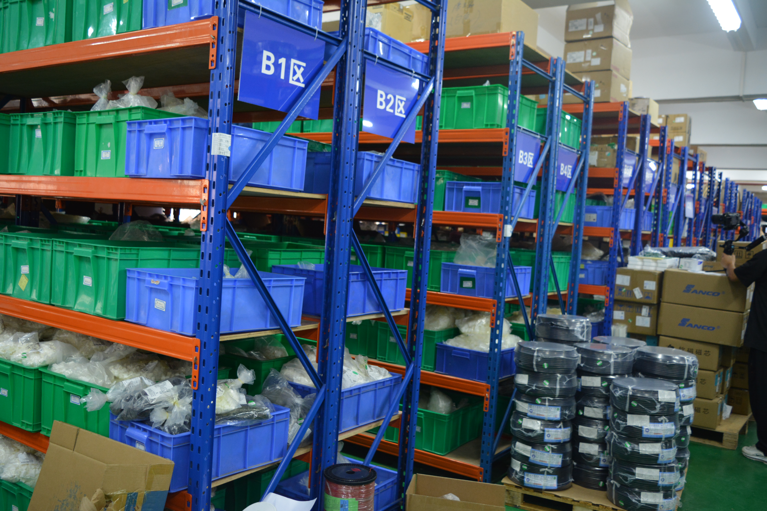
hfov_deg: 57.2
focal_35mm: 33
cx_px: 384
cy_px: 256
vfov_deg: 40.0
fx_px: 703
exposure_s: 1/40
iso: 800
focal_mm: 22
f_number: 3.8
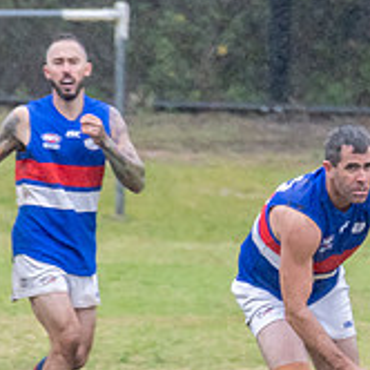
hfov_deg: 0.7
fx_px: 29664
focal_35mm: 2453
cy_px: 300
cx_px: 645
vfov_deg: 0.7
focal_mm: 460
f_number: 7.1
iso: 1250
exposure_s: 1/2000
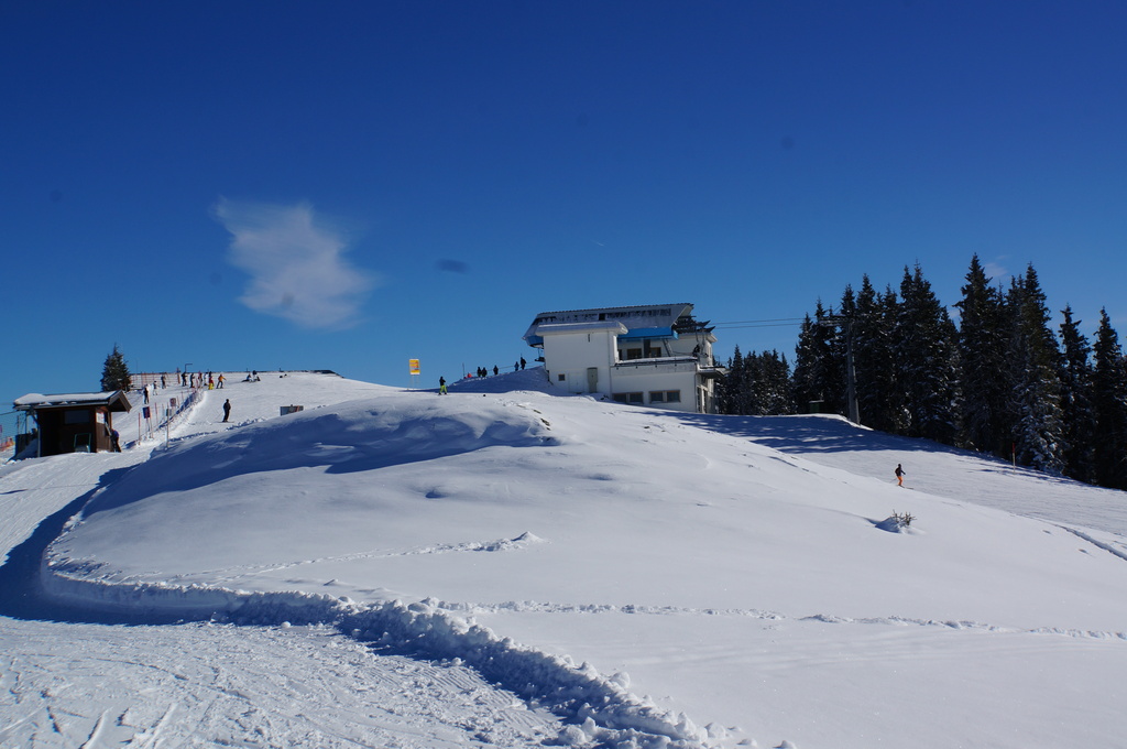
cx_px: 564
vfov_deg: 31.8
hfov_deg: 46.5
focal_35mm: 42
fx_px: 1313
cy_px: 374
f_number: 13
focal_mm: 28
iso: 100
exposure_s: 1/320
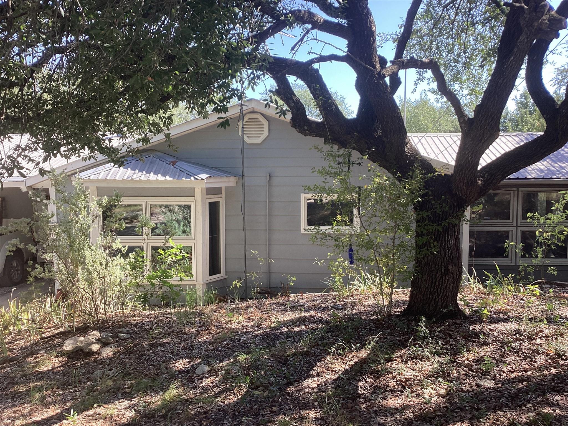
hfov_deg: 58.4
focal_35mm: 31
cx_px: 284
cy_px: 213
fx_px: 509
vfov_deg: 45.4
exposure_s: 1/120
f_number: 2.4
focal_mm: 3.3
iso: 25
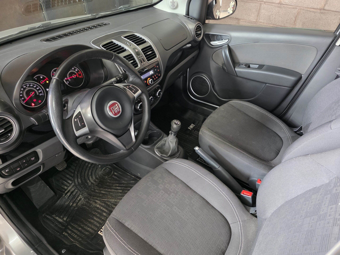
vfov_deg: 58.9
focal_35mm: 23
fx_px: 226
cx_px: 170
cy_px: 128
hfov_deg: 73.9
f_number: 1.7
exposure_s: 1/100
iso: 1250
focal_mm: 6.3
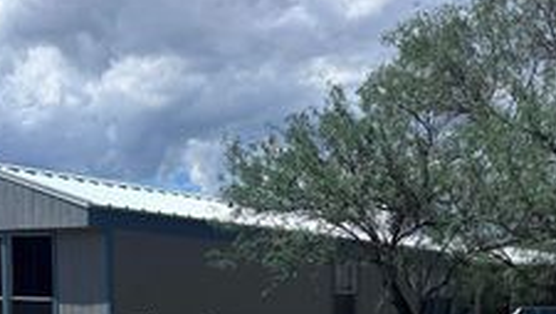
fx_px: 856
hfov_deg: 35.5
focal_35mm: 58
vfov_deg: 19.2
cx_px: 383
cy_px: 412
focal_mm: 6.86
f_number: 1.78
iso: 80
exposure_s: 1/6623
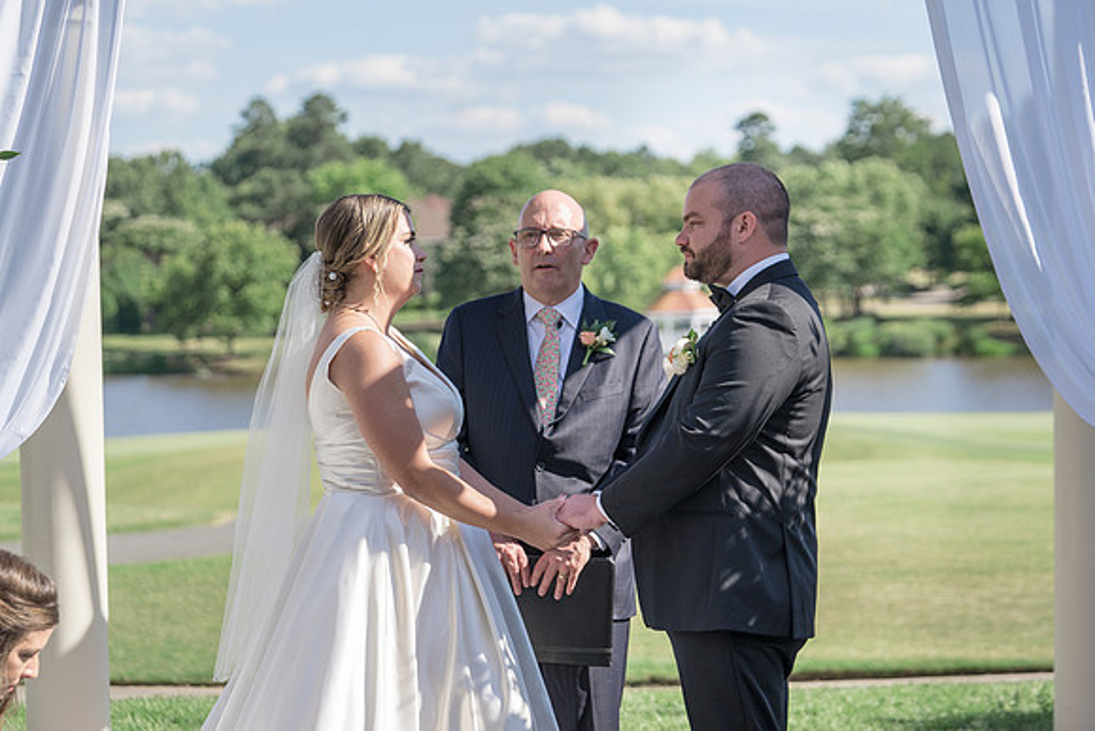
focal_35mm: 96
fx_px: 2926
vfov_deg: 14.2
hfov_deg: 21.2
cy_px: 353
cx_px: 529
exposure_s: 1/800
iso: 100
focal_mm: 90
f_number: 4
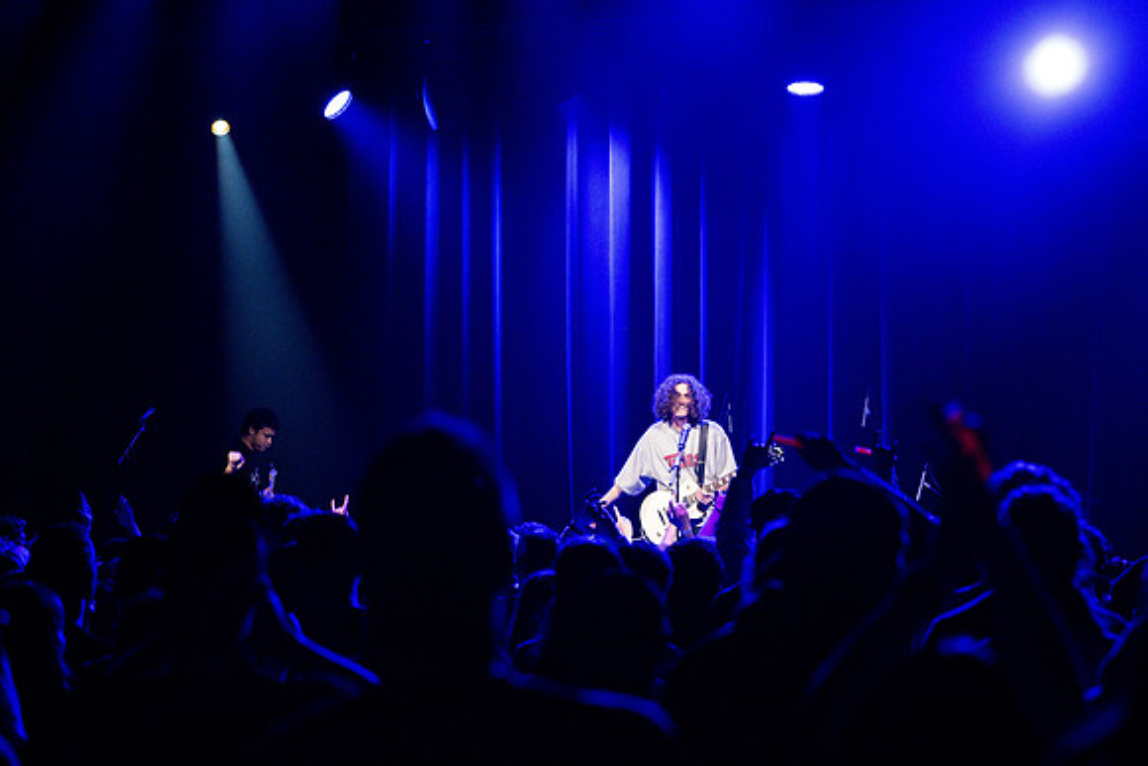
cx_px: 606
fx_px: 2636
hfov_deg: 24.6
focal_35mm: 83
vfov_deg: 16.5
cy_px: 401
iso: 3200
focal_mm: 70
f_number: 2.8
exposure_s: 1/500
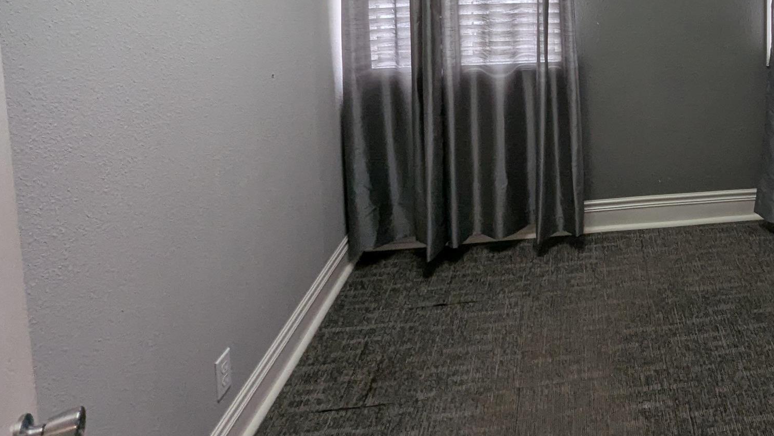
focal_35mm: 29
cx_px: 673
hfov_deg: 58.2
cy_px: -45
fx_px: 595
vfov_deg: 34.6
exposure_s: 1/60
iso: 44
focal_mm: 1.95
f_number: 2.2
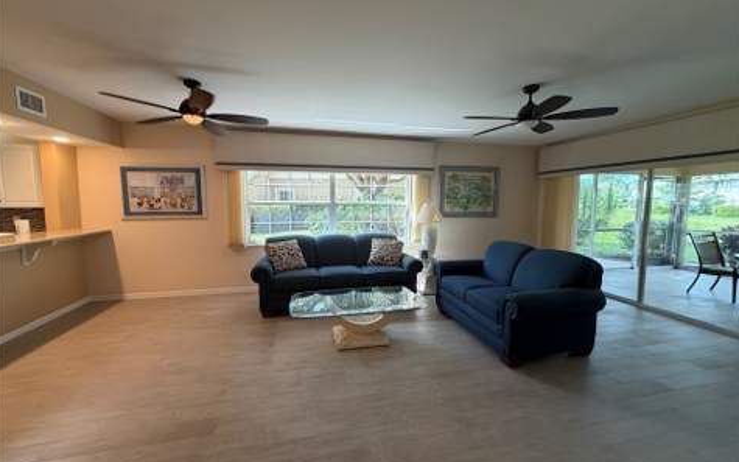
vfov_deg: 74.8
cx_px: 369
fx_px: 302
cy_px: 227
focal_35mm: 15
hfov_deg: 101.5
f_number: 2.2
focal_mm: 2.22
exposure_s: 1/120
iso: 200
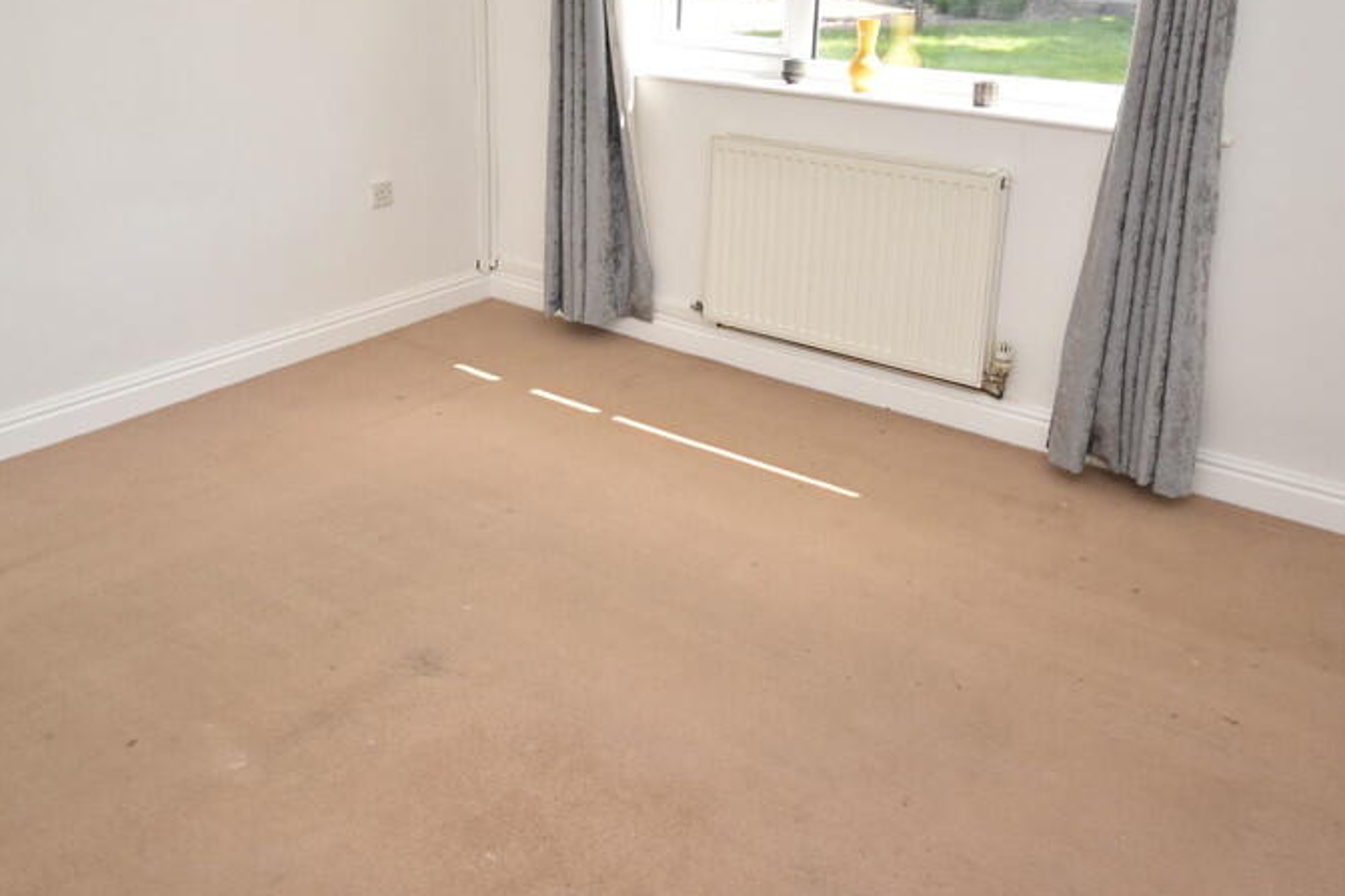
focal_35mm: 32
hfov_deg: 58.6
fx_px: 1195
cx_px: 602
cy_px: 255
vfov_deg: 40.3
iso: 280
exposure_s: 1/200
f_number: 4.8
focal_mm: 14
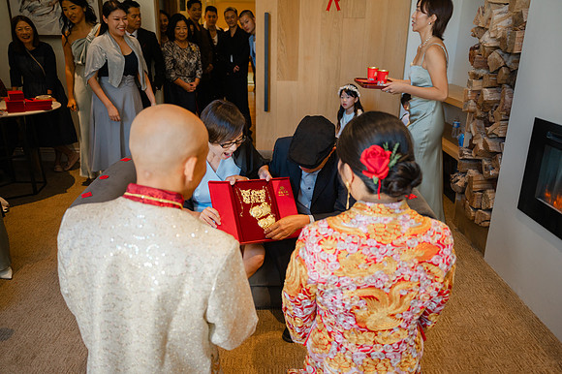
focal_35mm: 28
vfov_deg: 46.4
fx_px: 437
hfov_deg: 65.5
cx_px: 281
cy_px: 187
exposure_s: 1/125
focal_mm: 28
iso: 500
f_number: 2.8
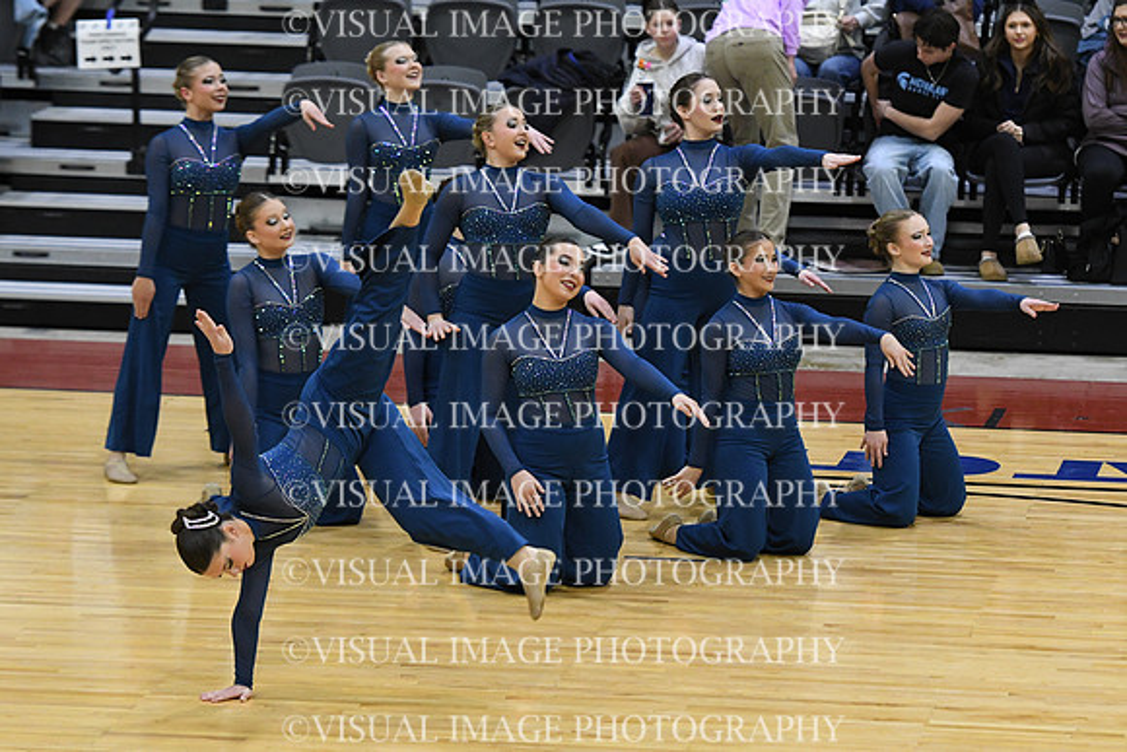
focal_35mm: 202
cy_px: 376
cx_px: 564
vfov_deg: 6.8
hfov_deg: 10.2
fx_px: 6325
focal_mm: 135
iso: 4000
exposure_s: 1/400
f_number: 3.5
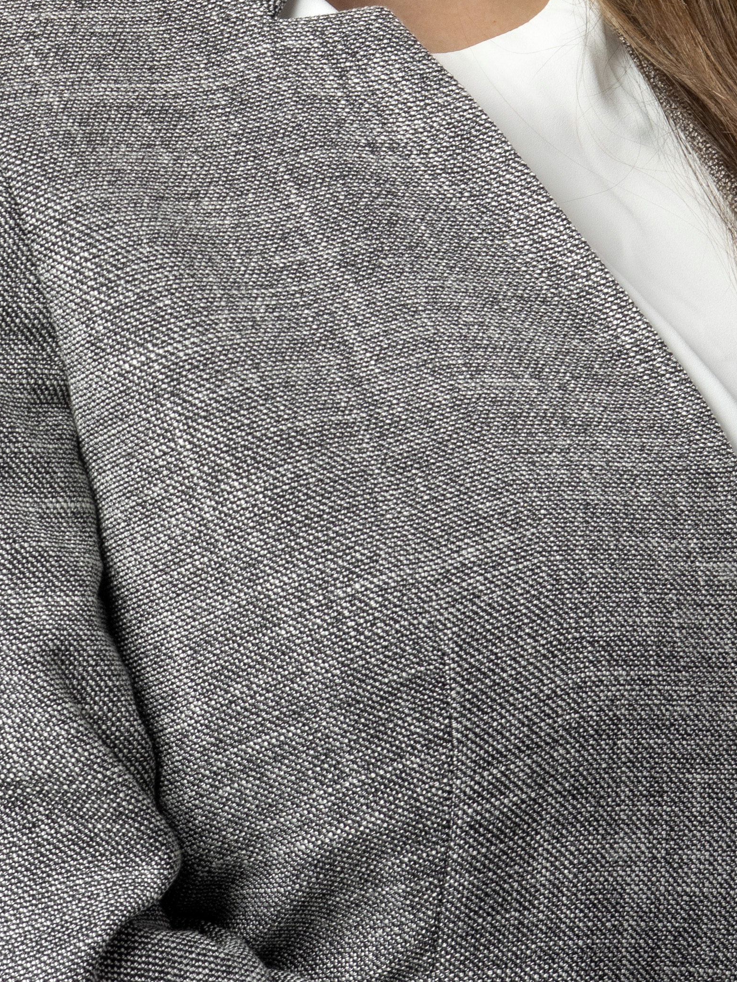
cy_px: 108
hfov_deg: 6.2
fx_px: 6809
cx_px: 310
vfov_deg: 8.2
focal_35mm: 240
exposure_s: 1/60
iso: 250
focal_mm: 43
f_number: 7.1
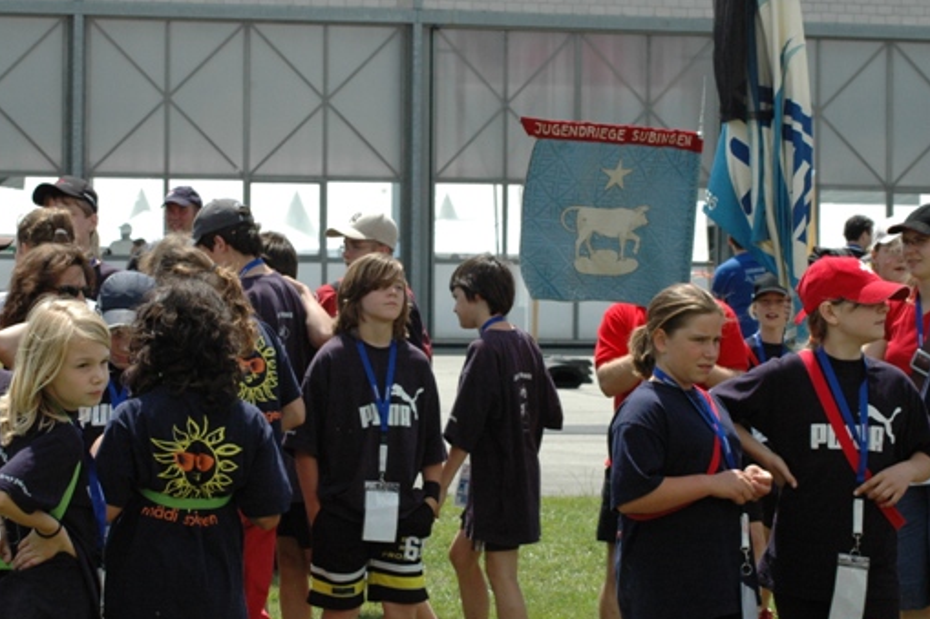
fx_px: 3409
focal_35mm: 132
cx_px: 360
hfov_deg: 15.5
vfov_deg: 10.4
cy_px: 287
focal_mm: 70
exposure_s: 1/500
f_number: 11
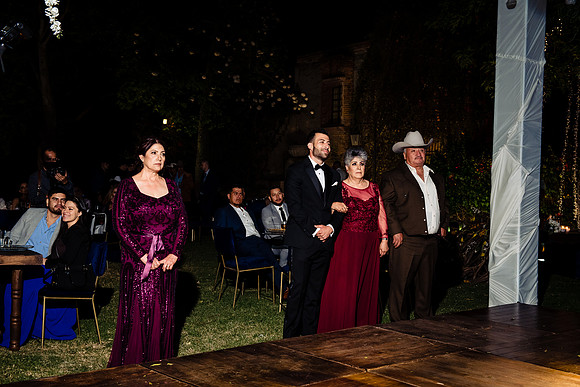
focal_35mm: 50
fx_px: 806
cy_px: 194
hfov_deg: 39.6
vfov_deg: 27.0
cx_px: 290
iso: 1600
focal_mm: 50
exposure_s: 1/160
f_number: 5.6
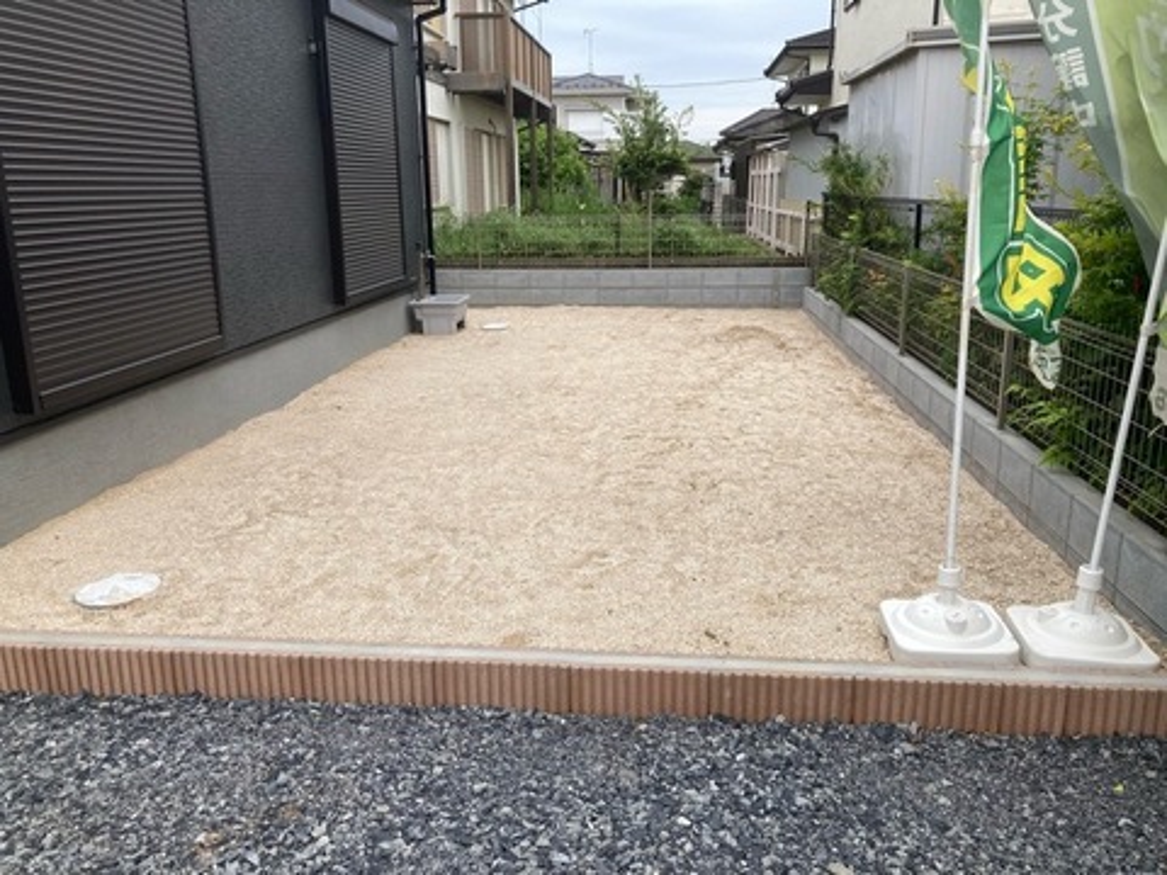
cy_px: 438
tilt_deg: -13.9
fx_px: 944
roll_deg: -0.4
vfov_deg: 49.7
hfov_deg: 63.4
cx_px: 584
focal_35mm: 28
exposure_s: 1/685
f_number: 1.8
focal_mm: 3.99
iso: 20
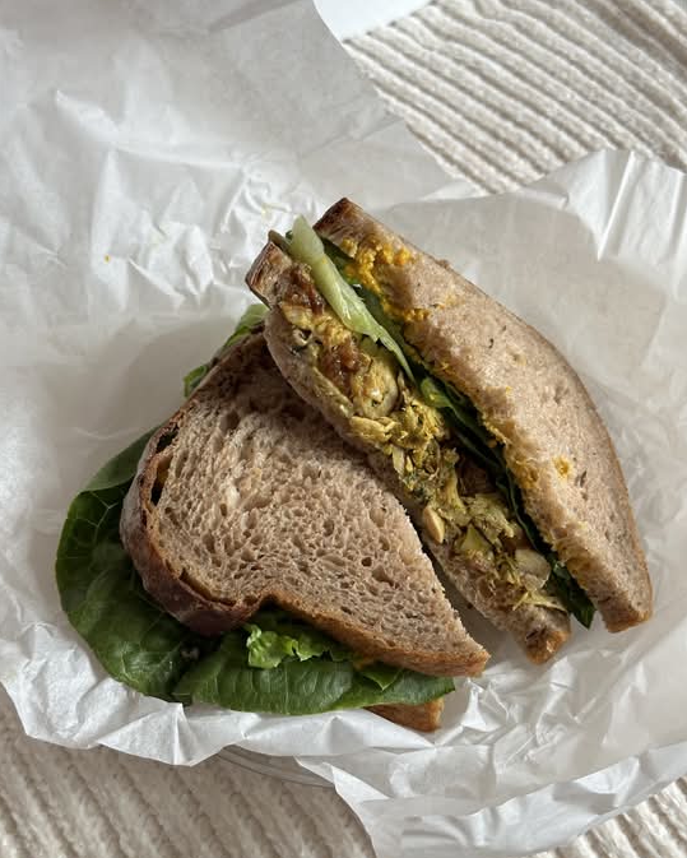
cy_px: 466
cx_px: 347
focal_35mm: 51
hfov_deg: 29.7
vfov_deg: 36.6
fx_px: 1295
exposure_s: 1/80
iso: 80
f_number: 1.78
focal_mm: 6.86
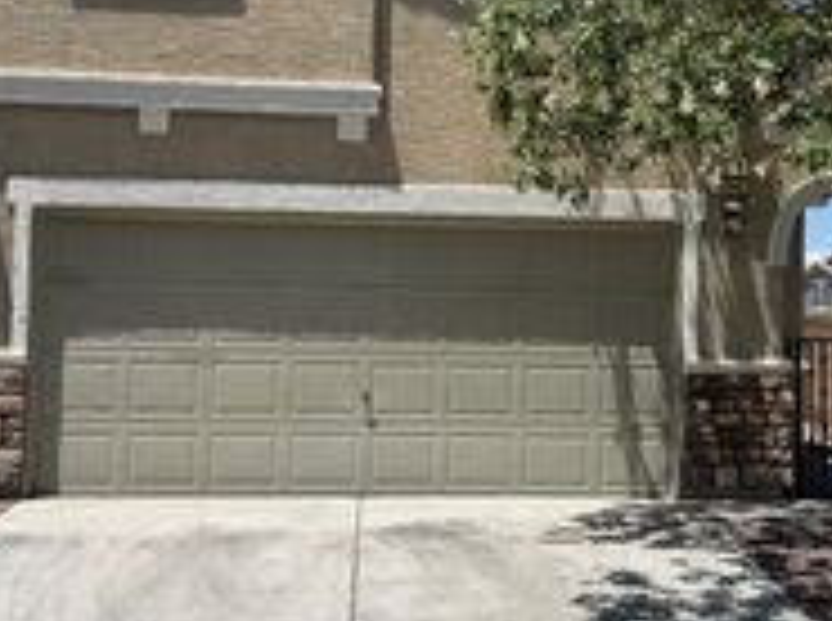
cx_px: 562
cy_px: 245
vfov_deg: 22.5
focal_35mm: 65
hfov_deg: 29.6
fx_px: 1559
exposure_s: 1/6410
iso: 80
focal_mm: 6.76
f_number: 1.78
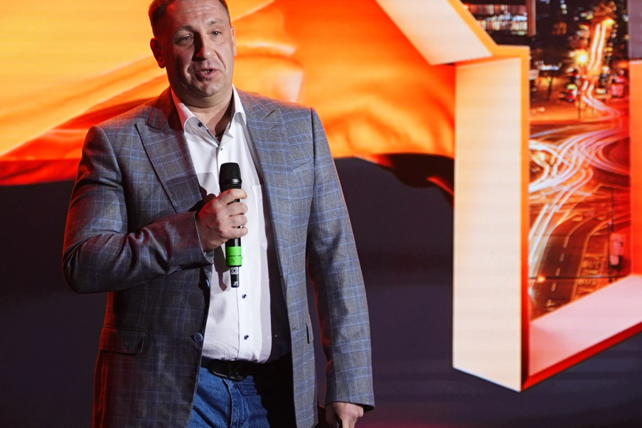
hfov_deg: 8.0
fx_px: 4601
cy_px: 11
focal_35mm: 258
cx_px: 415
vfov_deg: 5.3
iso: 400
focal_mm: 91
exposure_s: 1/200
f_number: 2.8
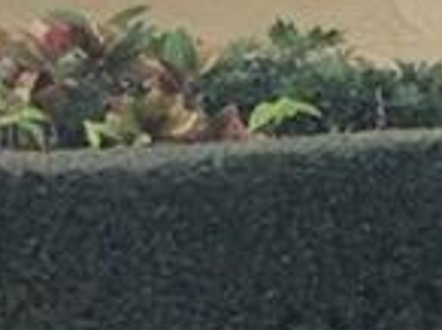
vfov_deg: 6.5
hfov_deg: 7.4
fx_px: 2868
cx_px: 1459
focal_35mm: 225
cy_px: -167
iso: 32
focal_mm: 3.3
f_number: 2.4
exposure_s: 1/520
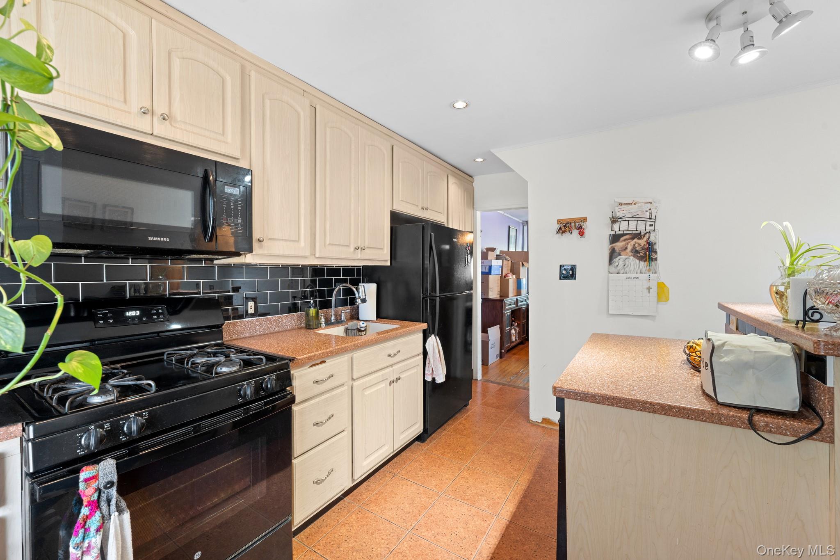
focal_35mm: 14
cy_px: 280
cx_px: 420
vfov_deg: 81.2
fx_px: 327
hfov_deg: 104.3
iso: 400
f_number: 10
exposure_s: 1
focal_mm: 14
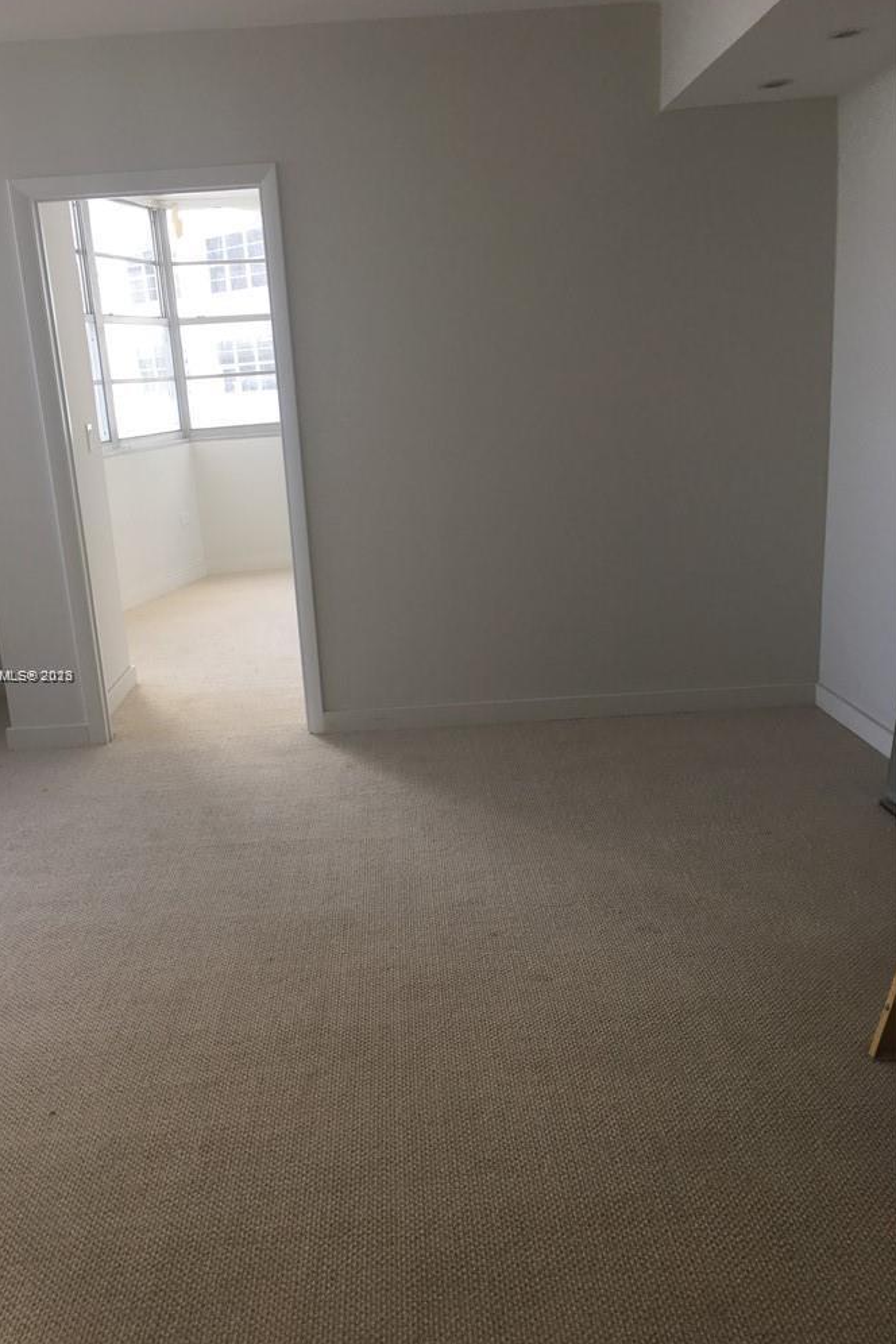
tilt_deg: -13.4
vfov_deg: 60.3
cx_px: 383
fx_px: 1157
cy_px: 676
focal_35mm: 31
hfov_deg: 42.2
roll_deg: +2.7
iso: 25
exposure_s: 1/40
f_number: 2.2
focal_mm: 4.15
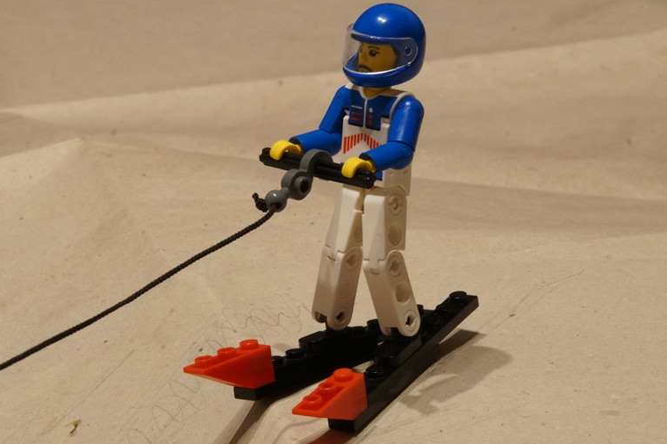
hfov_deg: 11.0
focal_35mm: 187
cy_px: 229
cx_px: 322
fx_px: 3455
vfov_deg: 7.4
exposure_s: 1/1.6
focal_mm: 105
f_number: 22
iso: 1600
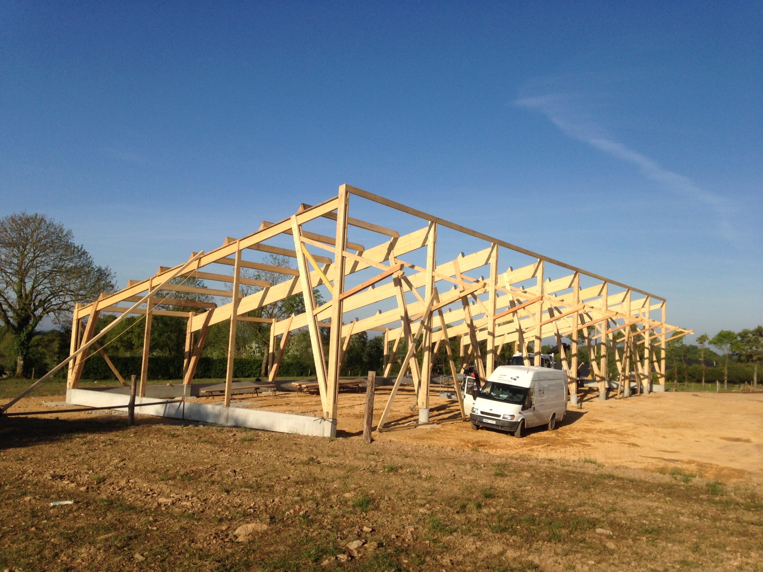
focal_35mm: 33
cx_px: 382
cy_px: 286
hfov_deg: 55.4
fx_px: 727
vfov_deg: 42.9
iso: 50
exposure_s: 1/2463
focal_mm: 4.12
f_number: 2.4
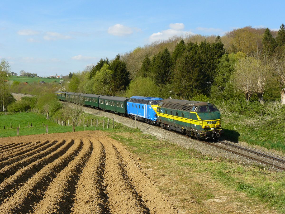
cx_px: 142
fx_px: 379
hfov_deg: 41.2
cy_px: 107
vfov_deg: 31.5
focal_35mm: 46
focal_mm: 7.6
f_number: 5.6
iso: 100
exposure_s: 1/400
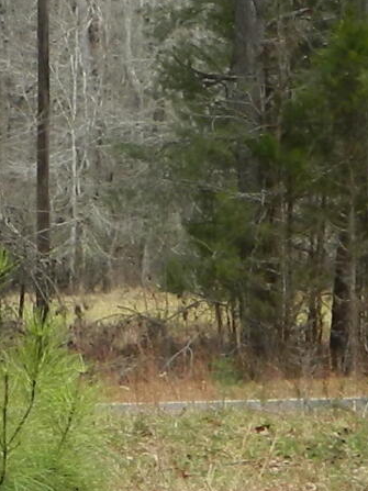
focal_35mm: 275
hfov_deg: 5.3
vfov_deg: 7.2
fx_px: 3900
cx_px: -289
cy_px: 465
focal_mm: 7.3
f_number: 3.5
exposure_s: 1/100
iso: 80
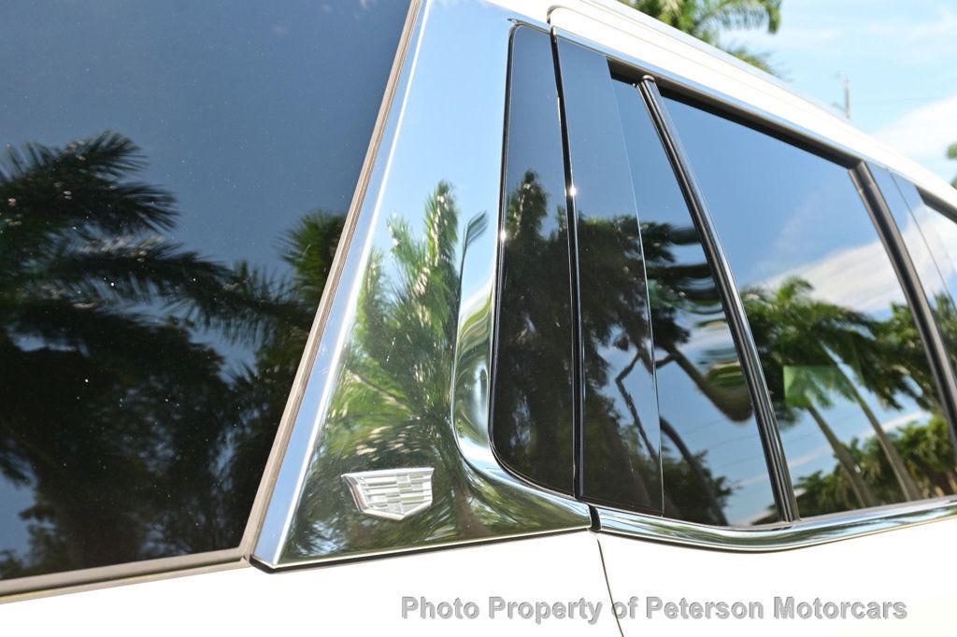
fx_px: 1156
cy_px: 318
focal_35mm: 44
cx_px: 478
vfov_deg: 30.8
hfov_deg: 45.0
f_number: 6.3
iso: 100
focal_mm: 29
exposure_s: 1/160
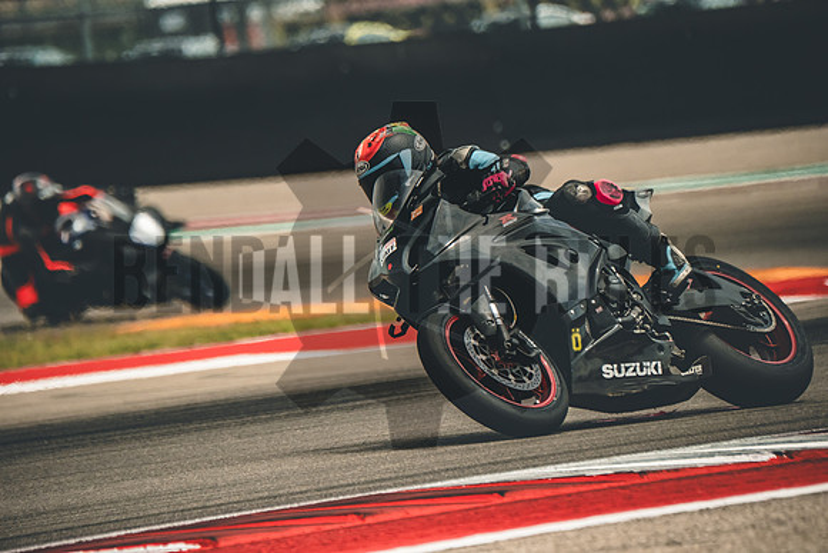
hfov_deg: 3.4
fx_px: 13803
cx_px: 414
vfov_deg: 2.3
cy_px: 276
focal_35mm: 600
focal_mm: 400
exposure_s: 1/2500
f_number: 5.6
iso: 1000
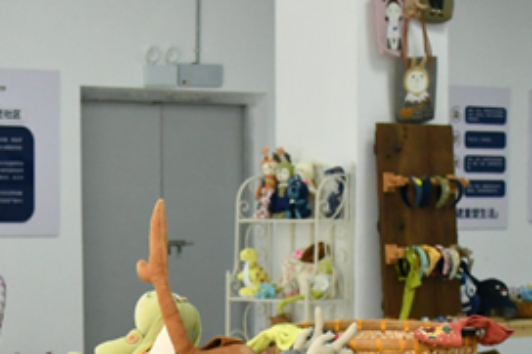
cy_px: 400
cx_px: 149
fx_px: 2082
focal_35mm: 141
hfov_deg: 14.5
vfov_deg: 9.6
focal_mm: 24
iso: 1250
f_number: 5.6
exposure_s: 1/100
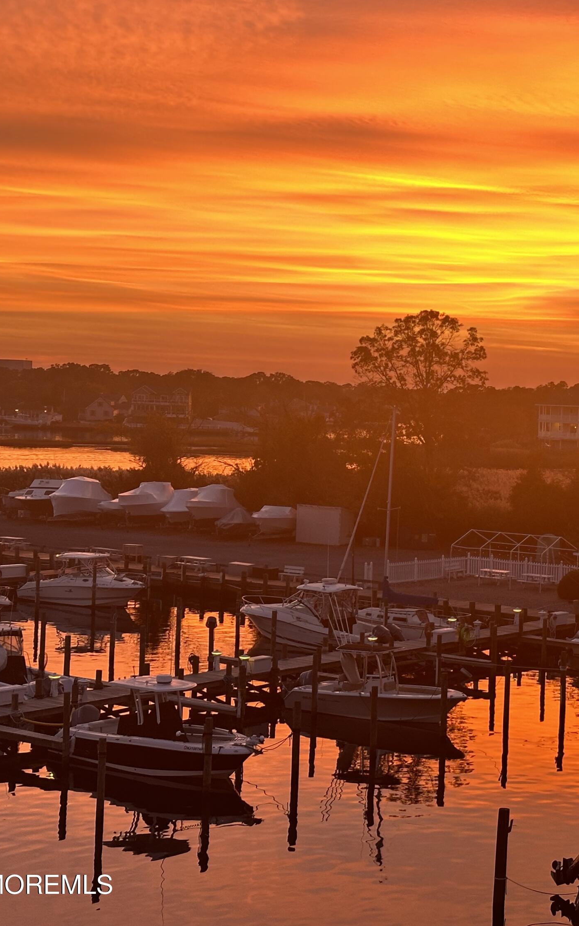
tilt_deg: -1.9
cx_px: 515
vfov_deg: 30.2
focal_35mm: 68
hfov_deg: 18.8
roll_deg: -1.7
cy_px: 463
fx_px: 1717
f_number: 1.78
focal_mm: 6.86
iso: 100
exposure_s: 1/60
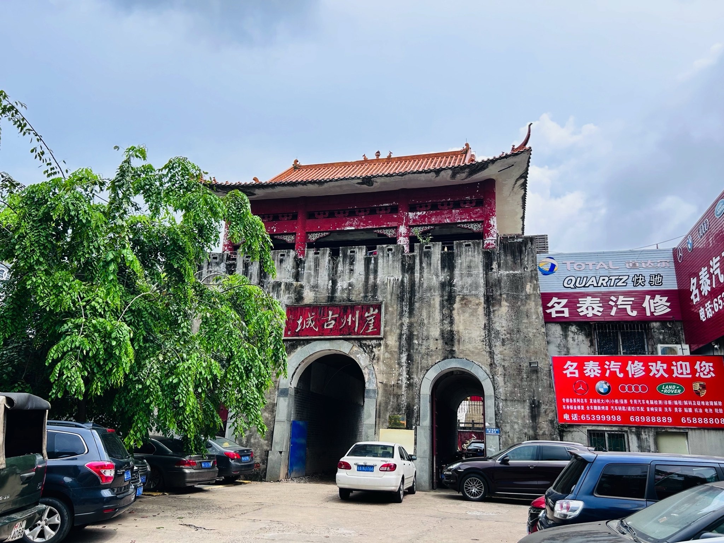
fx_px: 544
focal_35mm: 26
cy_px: 272
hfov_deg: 67.3
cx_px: 362
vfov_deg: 53.1
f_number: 1.5
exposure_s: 1/1079
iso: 50
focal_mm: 5.7
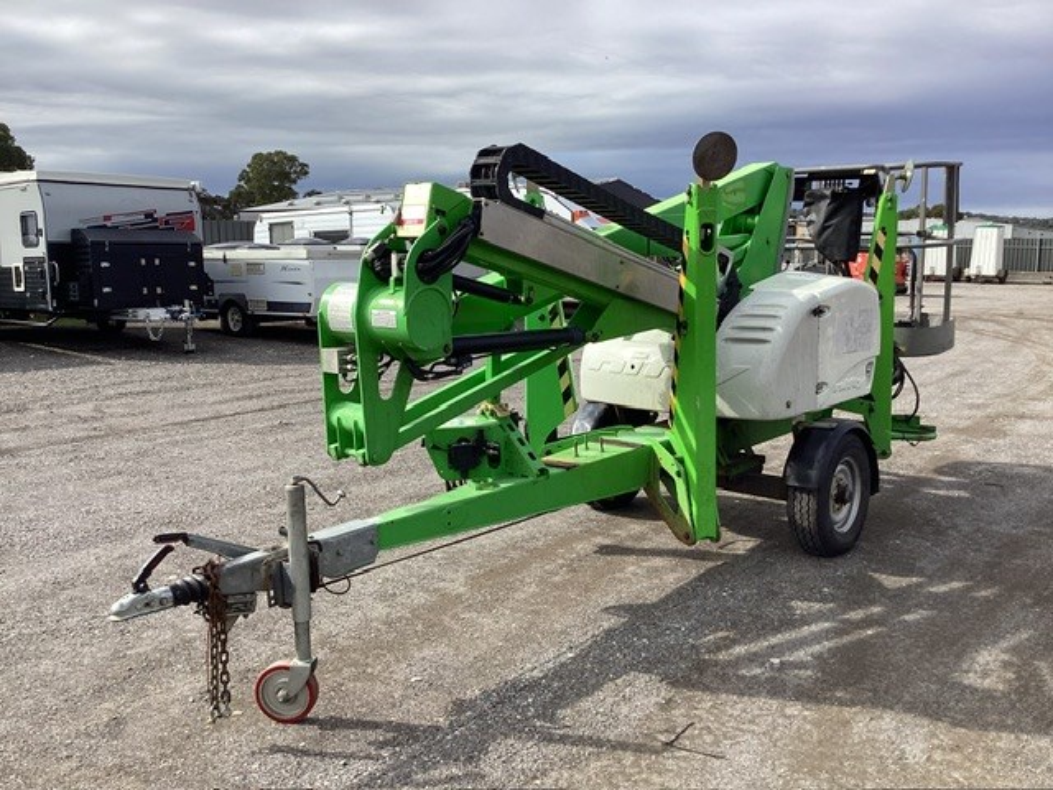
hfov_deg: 58.4
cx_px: 526
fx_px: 943
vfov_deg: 45.4
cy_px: 395
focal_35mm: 31
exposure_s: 1/1181
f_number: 2.4
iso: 25
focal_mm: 3.3
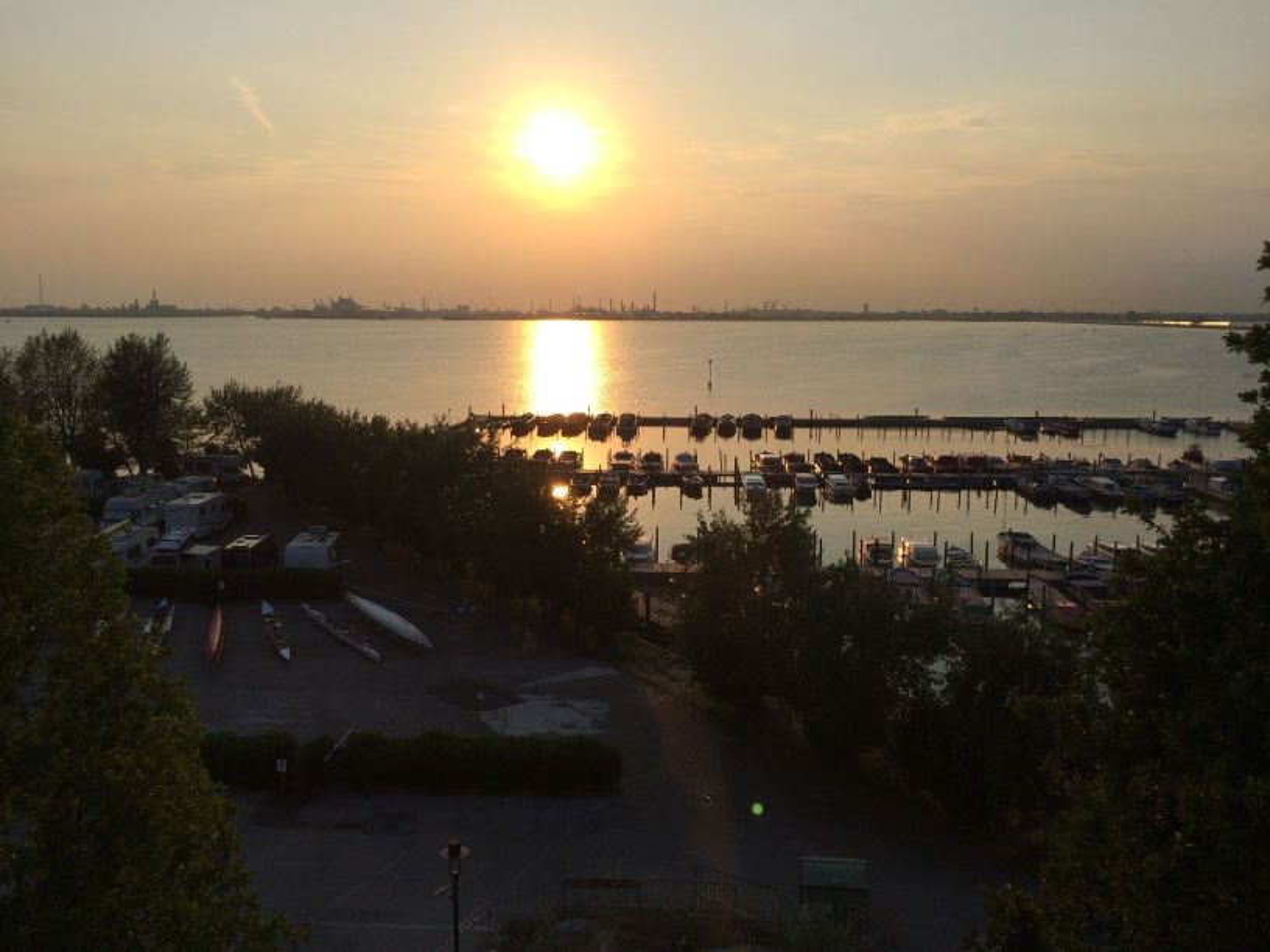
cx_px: 635
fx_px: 1064
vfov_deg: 48.2
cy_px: 476
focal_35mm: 29
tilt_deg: -8.7
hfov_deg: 61.7
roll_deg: -0.2
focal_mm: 4.15
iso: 32
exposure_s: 1/3425
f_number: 2.2
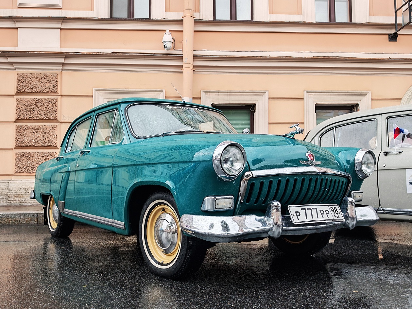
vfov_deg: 42.9
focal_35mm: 33
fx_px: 393
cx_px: 206
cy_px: 154
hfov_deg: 55.4
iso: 100
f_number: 2
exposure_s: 1/170
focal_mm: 6.83
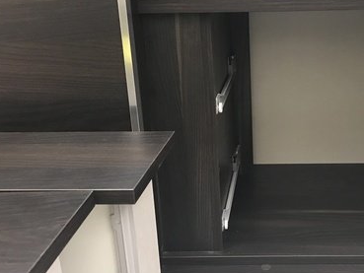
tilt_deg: -19.4
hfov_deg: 39.5
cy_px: 144
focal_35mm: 47
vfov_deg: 30.9
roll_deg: +1.3
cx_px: 267
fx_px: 494
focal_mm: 3.99
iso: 80
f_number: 1.8
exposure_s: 1/17
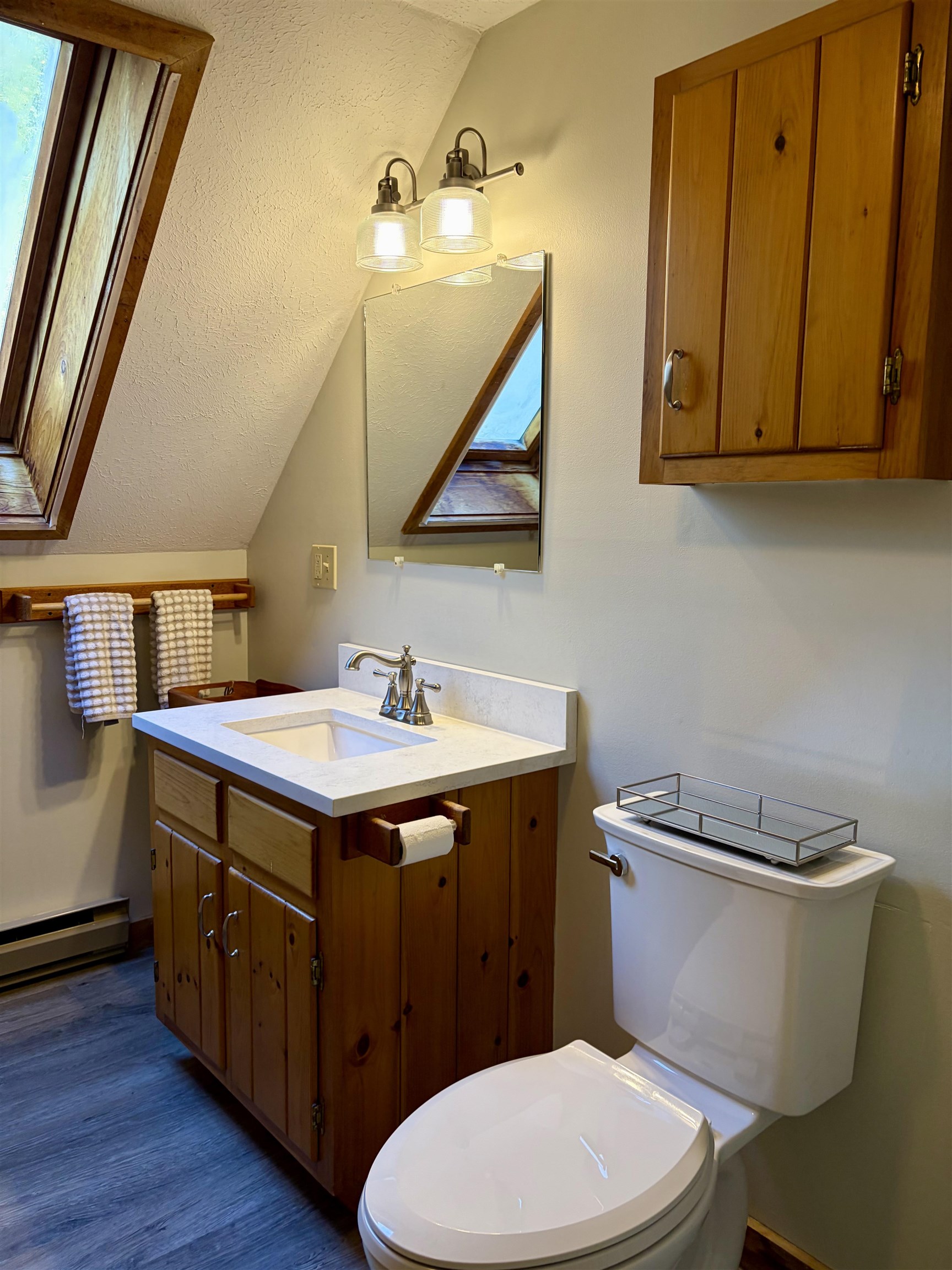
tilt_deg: -5.4
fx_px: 953
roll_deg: -0.2
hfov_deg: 53.1
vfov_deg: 67.3
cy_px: 635
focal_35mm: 26
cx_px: 476
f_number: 1.6
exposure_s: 1/60
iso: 80
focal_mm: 5.96
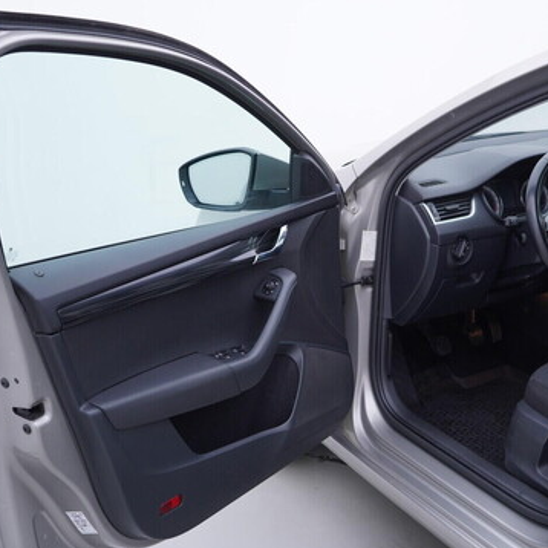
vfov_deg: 36.1
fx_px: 842
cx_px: 351
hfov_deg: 35.8
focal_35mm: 47
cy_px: 276
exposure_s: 1/50
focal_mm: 24
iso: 125
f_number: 3.2
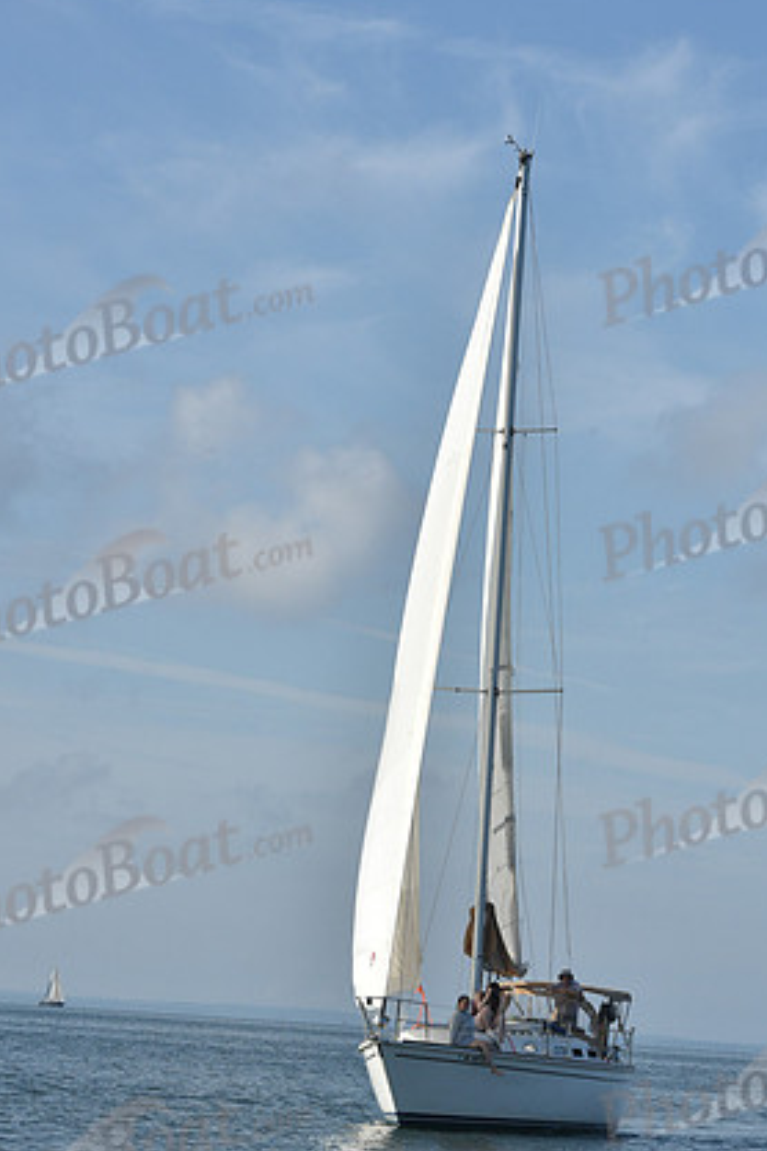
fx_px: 4090
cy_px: 693
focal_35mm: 128
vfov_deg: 16.0
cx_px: 457
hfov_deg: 10.7
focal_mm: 92
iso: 320
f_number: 13
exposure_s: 1/640
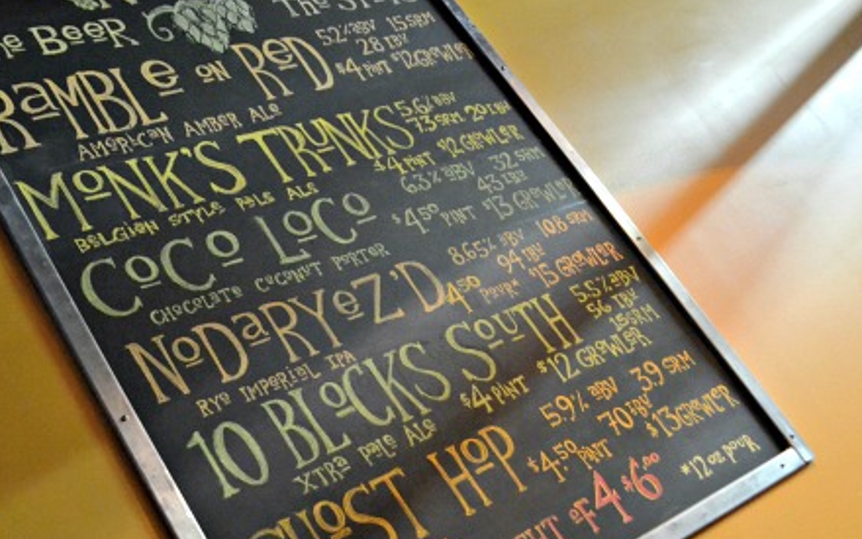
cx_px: 347
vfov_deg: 25.8
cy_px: 278
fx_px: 1175
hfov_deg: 40.1
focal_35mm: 50
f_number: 4
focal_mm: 24
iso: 3200
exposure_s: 1/15
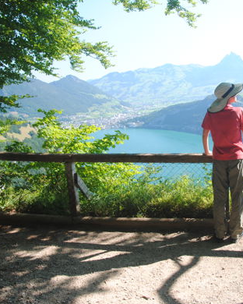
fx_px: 351
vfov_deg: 46.8
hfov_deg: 37.5
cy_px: 156
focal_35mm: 39
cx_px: 177
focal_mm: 18
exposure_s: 1/25
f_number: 8
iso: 100
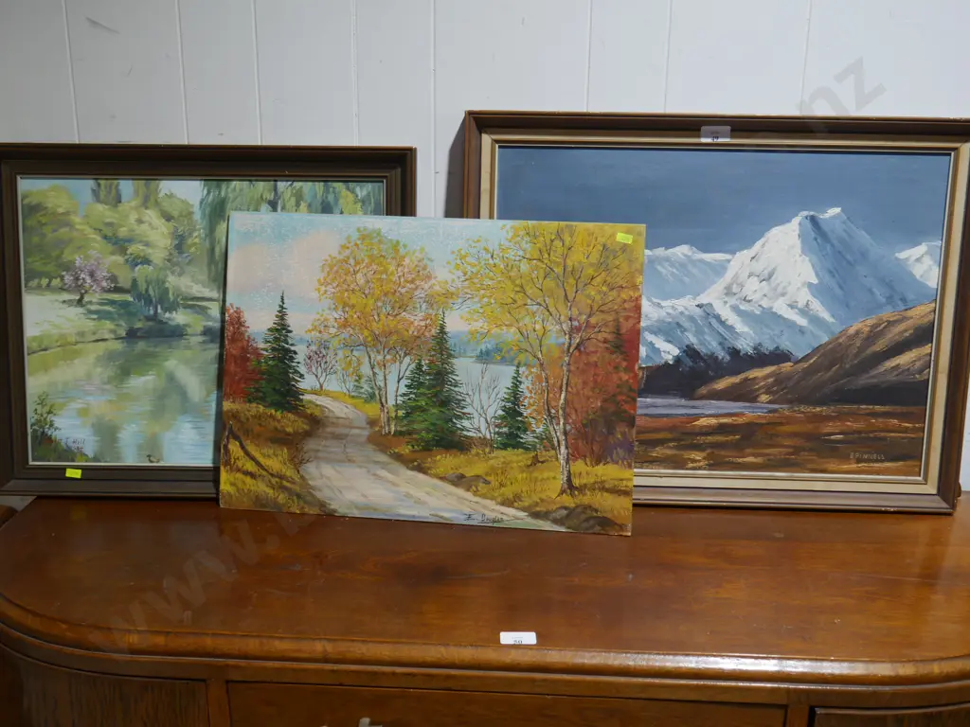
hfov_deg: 51.4
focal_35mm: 36
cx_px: 485
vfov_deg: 39.7
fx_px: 1009
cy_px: 364
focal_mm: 18
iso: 250
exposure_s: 1/60
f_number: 4
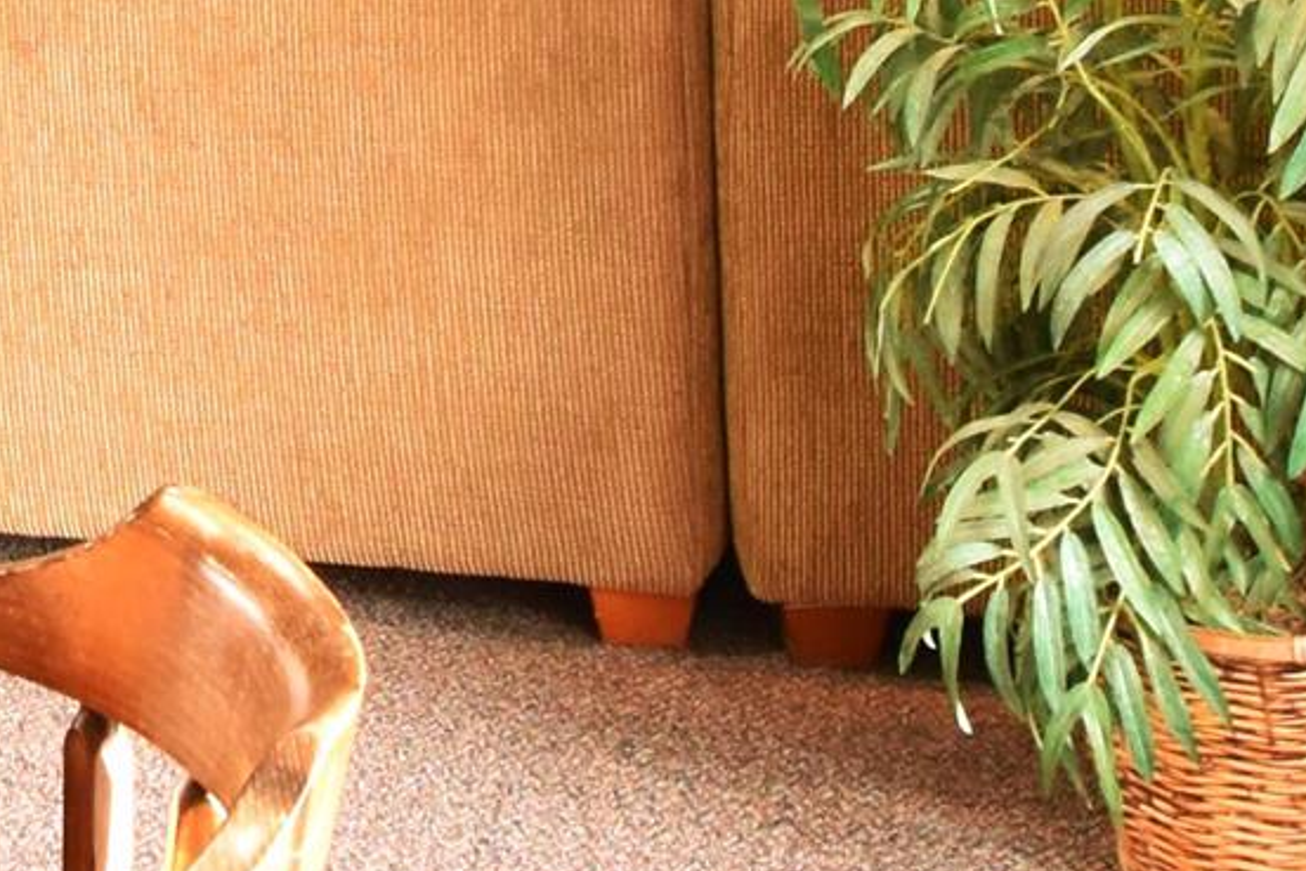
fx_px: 3629
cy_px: -458
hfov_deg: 18.3
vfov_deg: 12.9
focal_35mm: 100
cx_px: -595
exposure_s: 1/8
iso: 1600
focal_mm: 12
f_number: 8
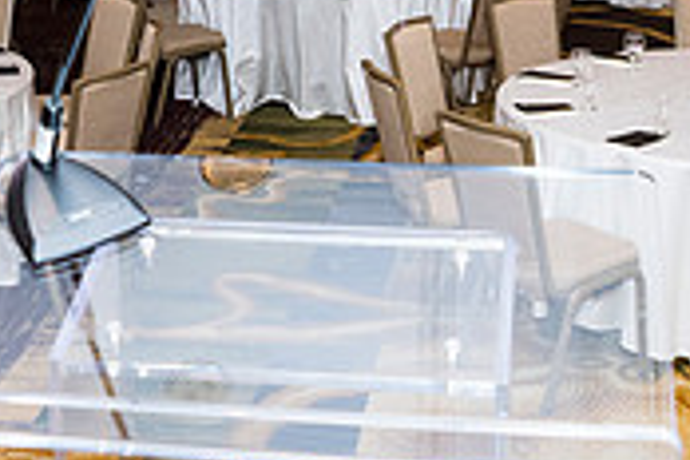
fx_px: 1533
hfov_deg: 25.3
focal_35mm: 80
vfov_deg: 16.9
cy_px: 73
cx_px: 262
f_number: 5.6
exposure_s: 1/125
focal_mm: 24
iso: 800
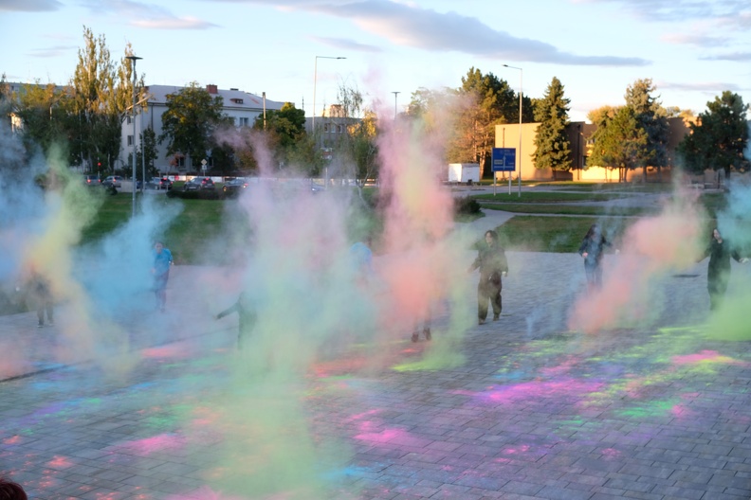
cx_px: 376
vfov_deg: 32.6
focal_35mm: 41
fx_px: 855
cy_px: 250
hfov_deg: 47.4
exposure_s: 1/100
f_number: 8
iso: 400
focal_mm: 27
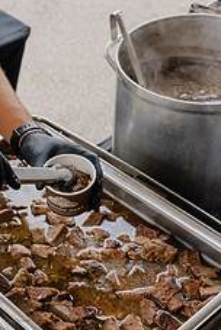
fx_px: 679
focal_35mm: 74
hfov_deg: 18.2
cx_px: 25
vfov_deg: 26.9
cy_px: 257
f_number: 5.6
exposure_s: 1/320
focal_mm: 29
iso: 900
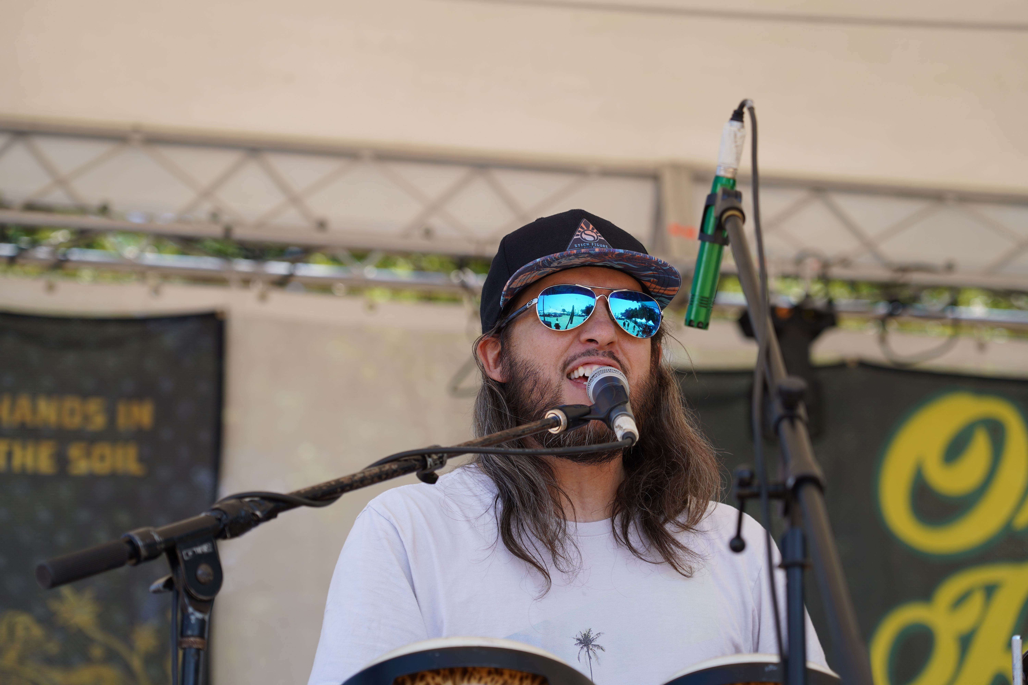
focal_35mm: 105
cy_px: 342
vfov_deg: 13.0
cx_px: 514
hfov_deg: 19.5
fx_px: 2998
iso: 100
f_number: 5
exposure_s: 1/250
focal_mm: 105
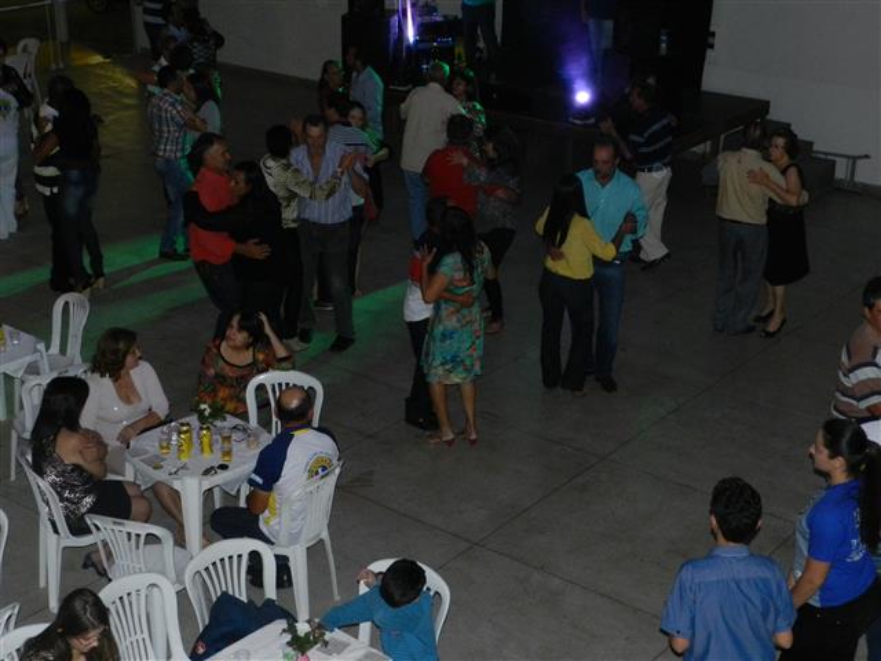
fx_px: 1349
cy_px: 330
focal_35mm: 53
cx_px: 440
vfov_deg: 27.5
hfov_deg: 36.2
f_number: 4.4
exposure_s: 1/30
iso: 800
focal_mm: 9.4
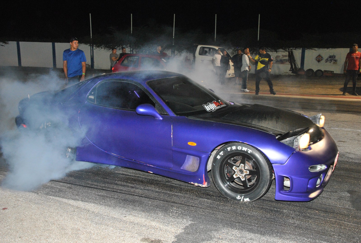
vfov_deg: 37.0
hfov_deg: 53.0
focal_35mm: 36
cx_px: 180
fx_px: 362
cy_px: 122
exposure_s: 1/60
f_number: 7.1
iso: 800
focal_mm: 24
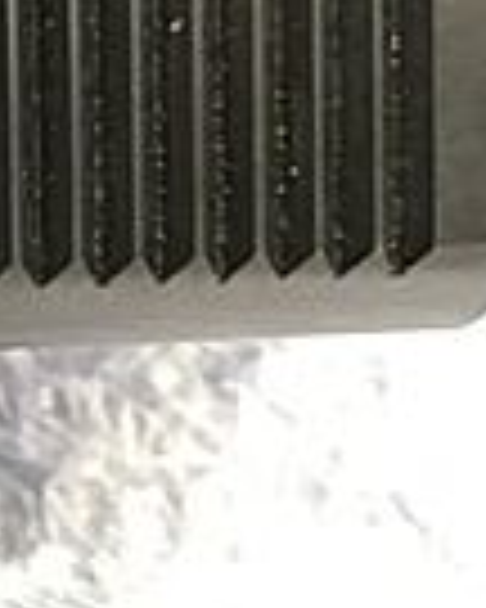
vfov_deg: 14.7
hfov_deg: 10.5
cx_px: -626
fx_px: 2337
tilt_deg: -72.6
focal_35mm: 130
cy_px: 95
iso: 40
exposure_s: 1/15
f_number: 1.8
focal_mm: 3.99
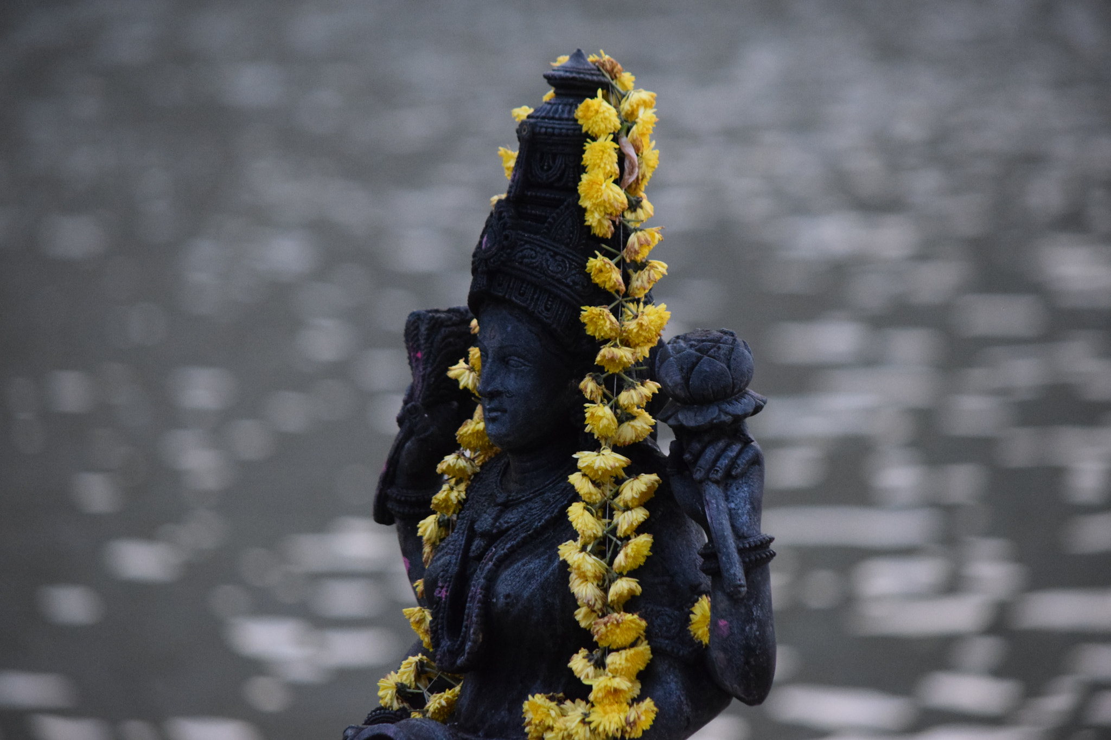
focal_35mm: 270
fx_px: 8331
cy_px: 370
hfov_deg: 7.6
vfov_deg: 5.1
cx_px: 556
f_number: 5
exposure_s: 1/125
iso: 3600
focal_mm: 180
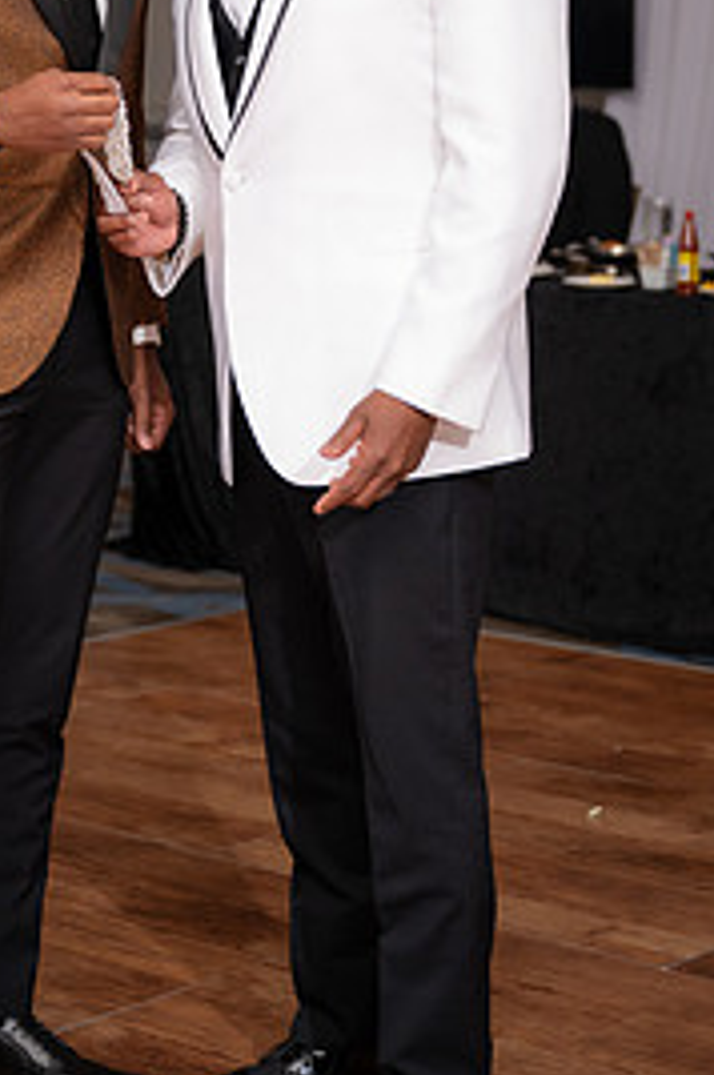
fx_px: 2953
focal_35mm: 99
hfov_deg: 13.7
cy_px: 229
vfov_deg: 20.4
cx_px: 162
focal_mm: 59
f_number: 2.8
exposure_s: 1/250
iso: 2000
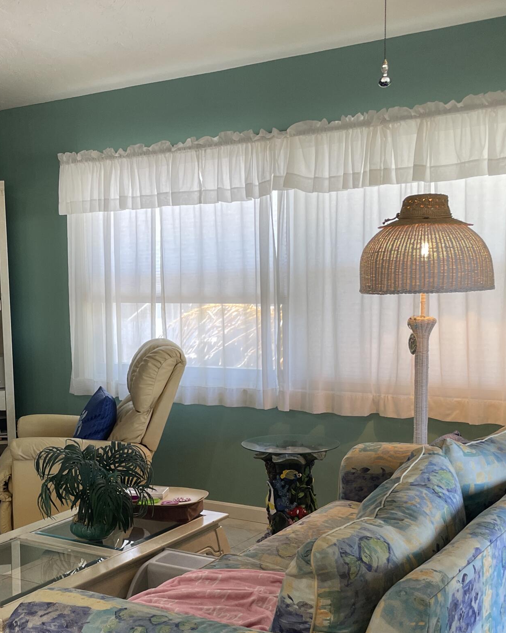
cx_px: 66
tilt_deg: -6.8
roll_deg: +1.8
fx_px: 917
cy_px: 366
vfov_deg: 38.0
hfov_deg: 29.7
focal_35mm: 49
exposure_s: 1/60
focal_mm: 4.2
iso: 64
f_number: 1.6
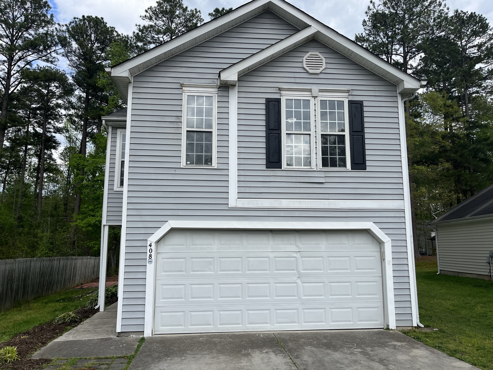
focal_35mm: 26
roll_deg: -0.3
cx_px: 246
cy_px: 185
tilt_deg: +9.0
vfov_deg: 53.1
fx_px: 370
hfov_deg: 67.3
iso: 50
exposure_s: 1/2101
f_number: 1.6
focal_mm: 5.1
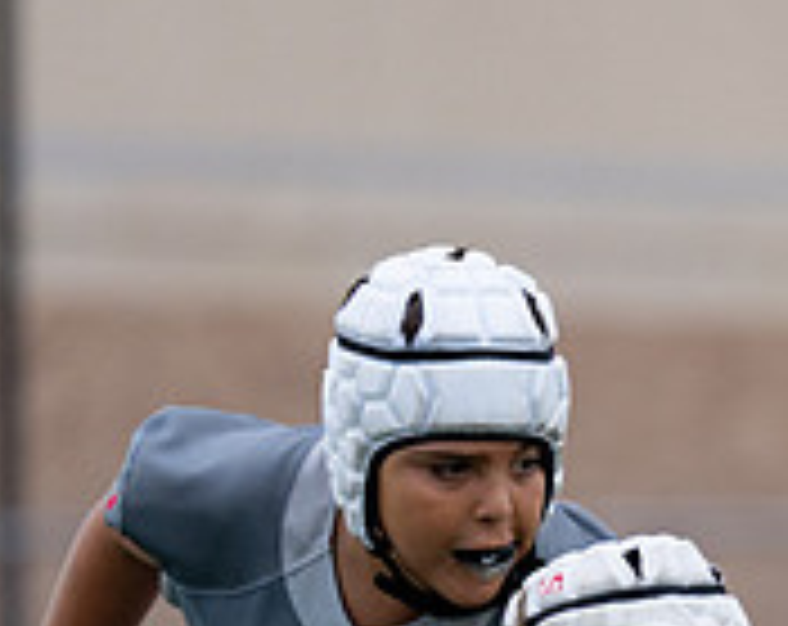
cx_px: 1512
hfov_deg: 2.3
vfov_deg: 1.8
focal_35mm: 841
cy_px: 960
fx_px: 19559
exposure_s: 1/1000
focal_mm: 200
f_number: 2.8
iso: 500
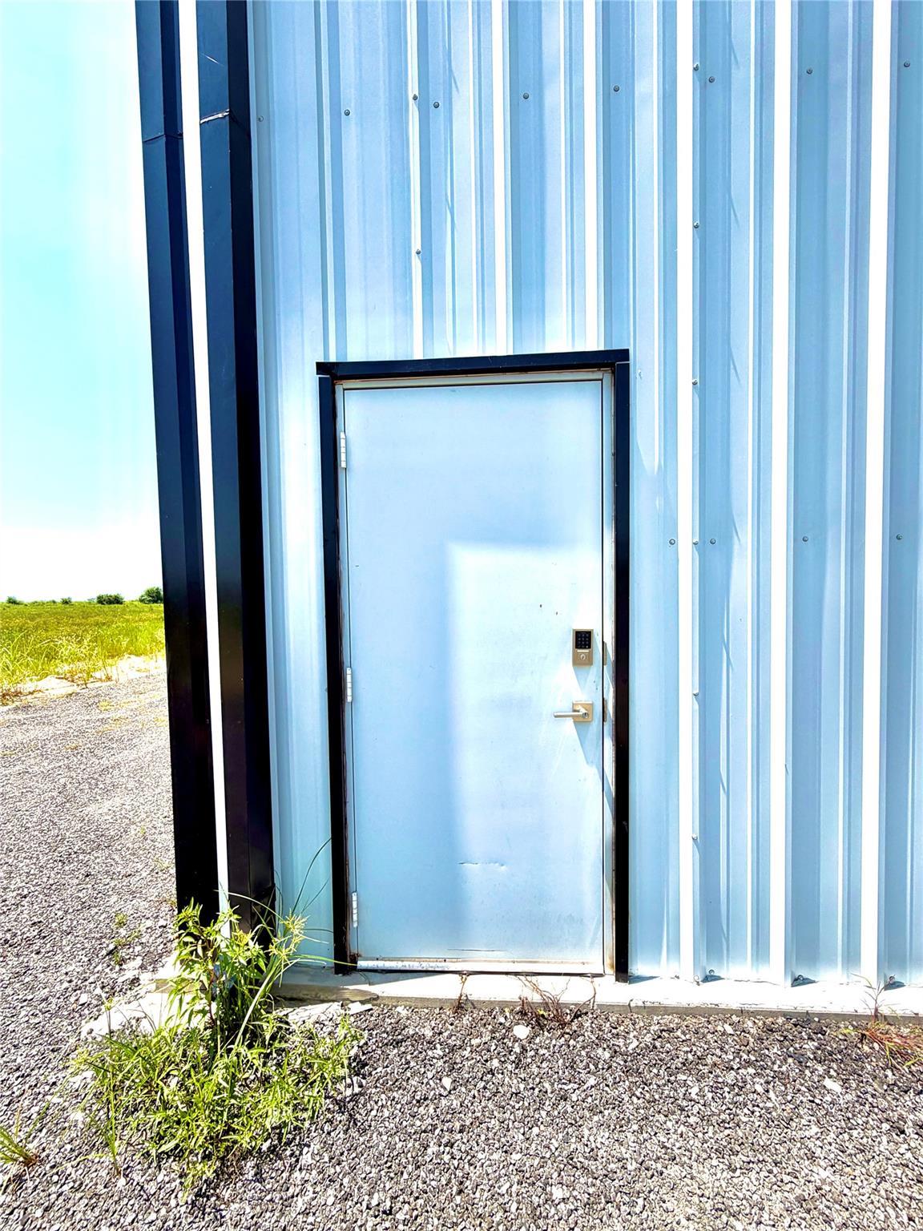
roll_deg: +1.5
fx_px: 498
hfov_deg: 85.7
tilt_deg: -3.3
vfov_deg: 102.1
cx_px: 462
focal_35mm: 14
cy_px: 616
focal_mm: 2.22
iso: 20
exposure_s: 1/799
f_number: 2.2
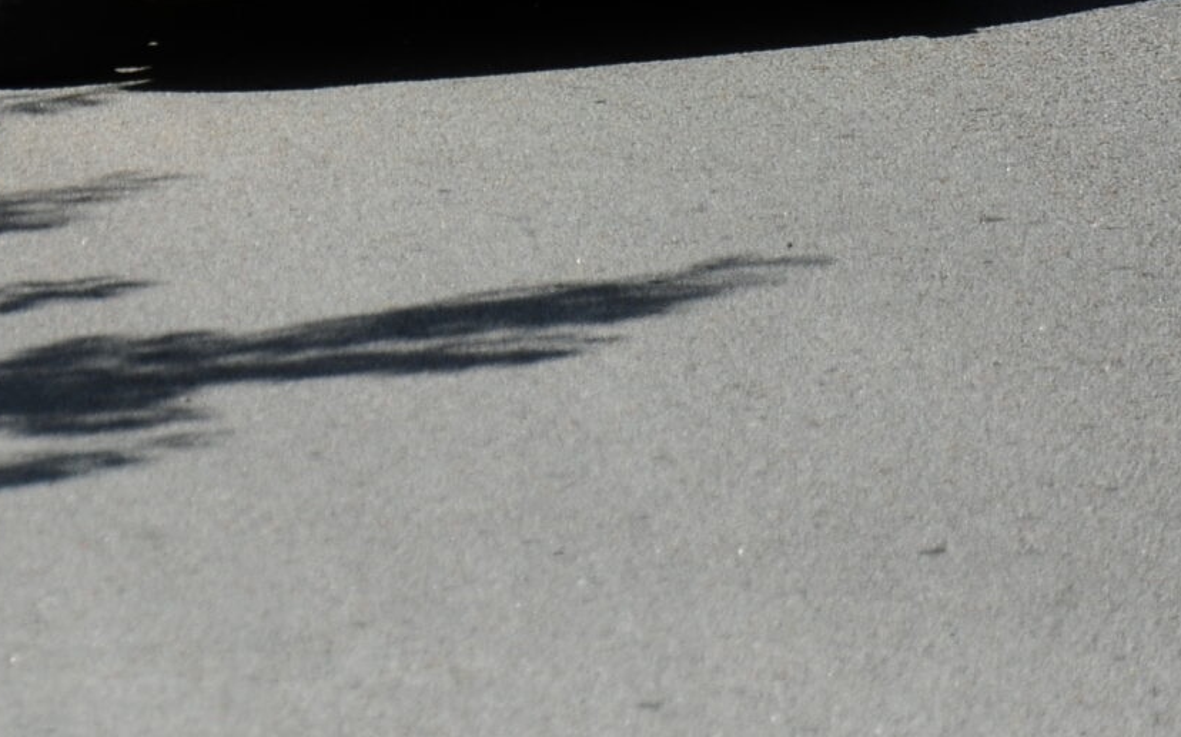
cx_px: -224
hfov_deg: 3.3
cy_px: -319
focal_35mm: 630
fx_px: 20272
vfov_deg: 2.1
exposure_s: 1/8000
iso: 280
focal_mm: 200
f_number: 2.8
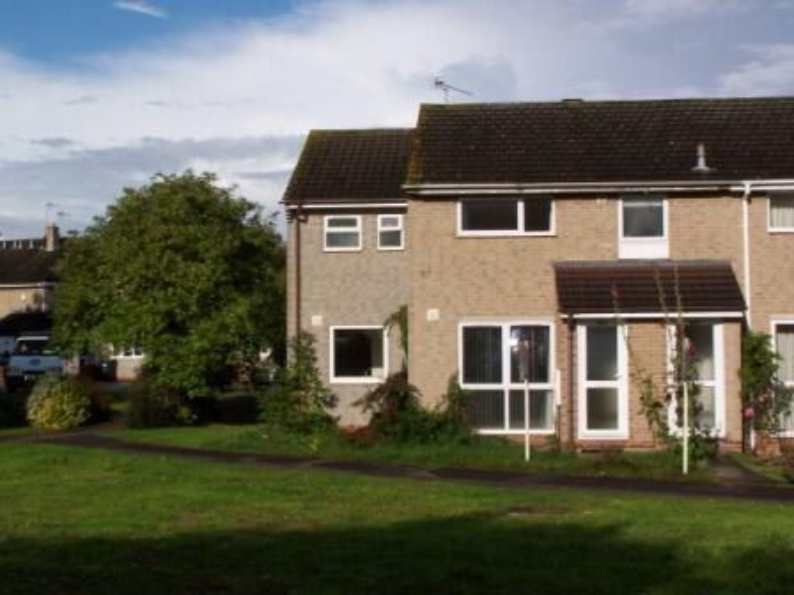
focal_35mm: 59
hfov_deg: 32.7
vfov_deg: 24.8
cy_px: 298
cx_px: 397
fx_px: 1353
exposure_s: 1/500
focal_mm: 9.8
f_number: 6.3
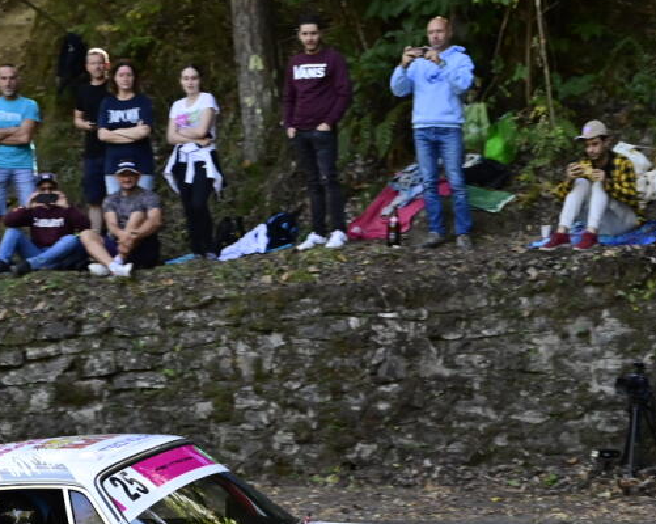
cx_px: 225
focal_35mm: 99
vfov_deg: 15.3
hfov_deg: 19.3
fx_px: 1921
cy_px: 474
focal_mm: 44
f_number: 5.6
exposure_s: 1/640
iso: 2000
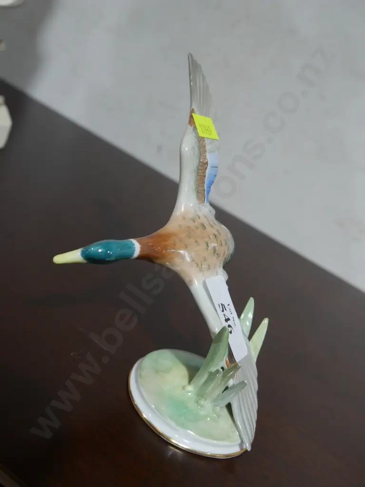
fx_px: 562
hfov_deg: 36.0
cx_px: 182
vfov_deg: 46.8
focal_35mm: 40
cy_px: 244
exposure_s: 1/60
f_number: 4.5
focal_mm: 20
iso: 500
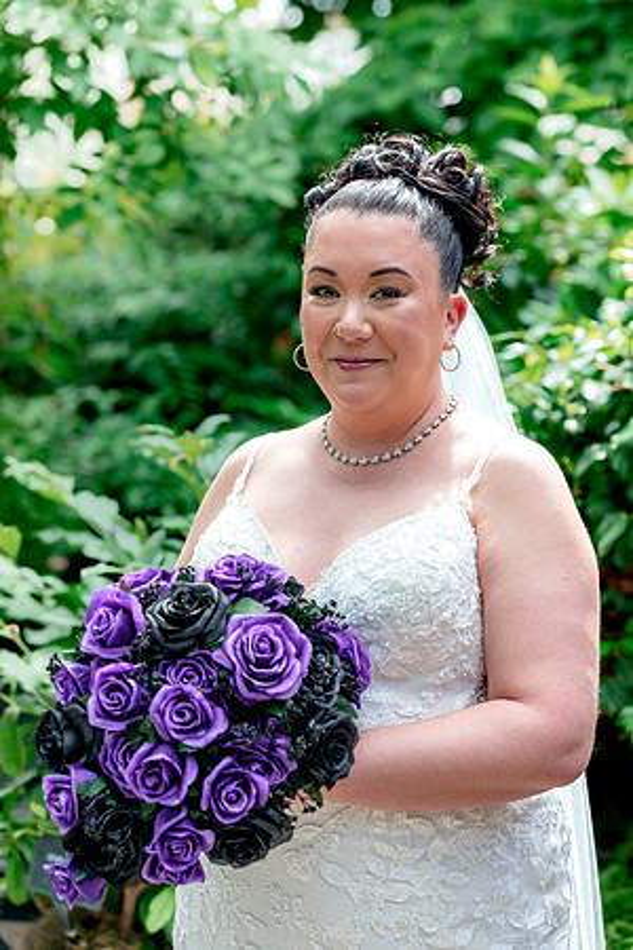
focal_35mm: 86
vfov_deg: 23.6
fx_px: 2268
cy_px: 475
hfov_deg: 15.9
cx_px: 316
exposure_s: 1/640
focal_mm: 86
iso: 640
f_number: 3.5
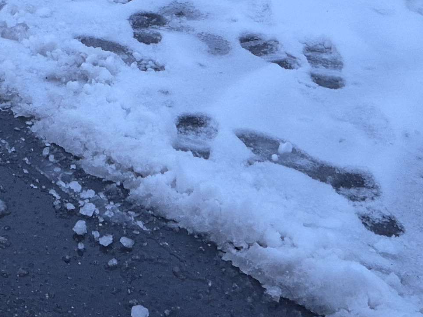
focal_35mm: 95
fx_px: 1161
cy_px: -303
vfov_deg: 13.5
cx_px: 11
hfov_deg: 20.1
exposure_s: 1/100
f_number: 1.8
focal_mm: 5.4
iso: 640
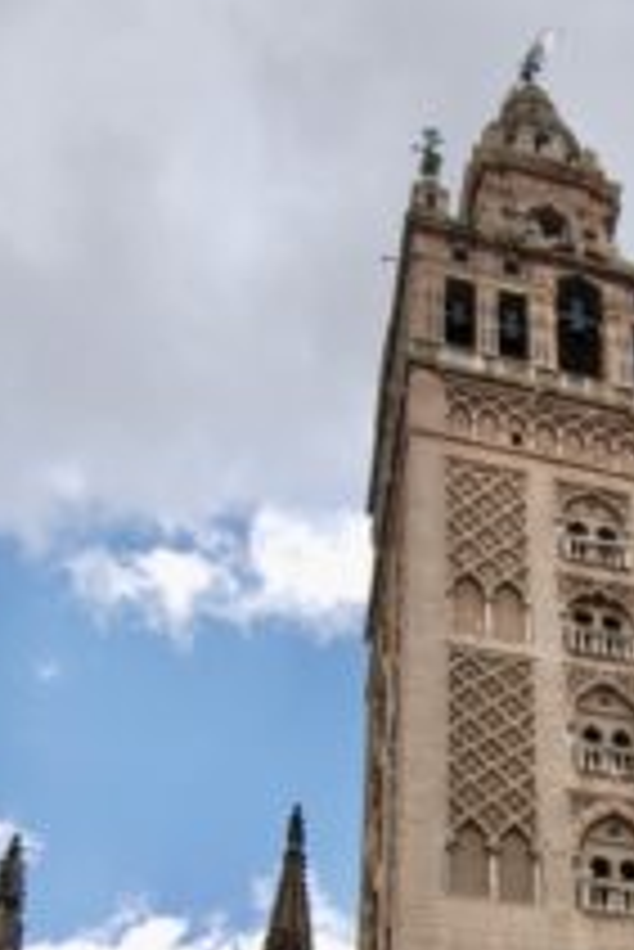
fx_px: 1218
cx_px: 656
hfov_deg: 27.3
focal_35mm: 46
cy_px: 1081
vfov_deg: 35.4
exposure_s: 1/200
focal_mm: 13
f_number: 8
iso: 100
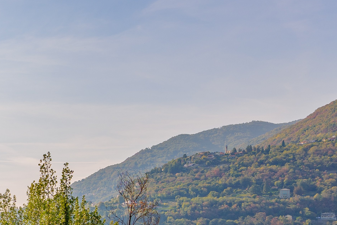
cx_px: -116
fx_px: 591
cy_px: 233
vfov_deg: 20.7
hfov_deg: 26.4
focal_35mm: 63
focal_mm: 14.5
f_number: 9
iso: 64
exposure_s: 1/100
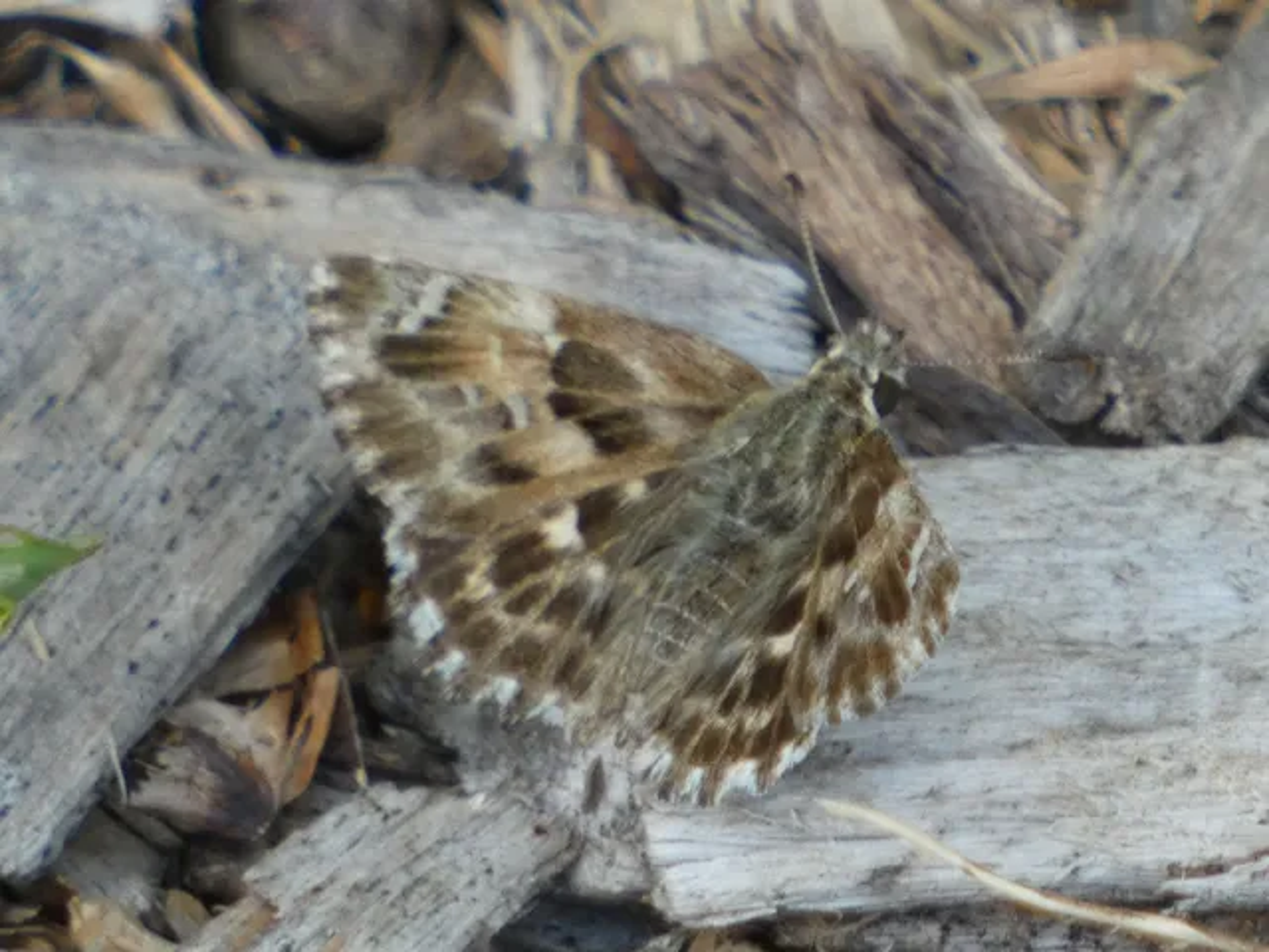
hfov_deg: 1.7
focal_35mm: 1200
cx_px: 634
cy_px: 476
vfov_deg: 1.2
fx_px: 43991
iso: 200
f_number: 5.9
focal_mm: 215
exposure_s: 1/125
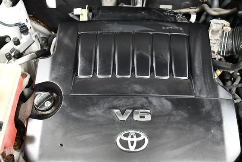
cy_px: 88
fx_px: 276
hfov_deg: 47.3
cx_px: 134
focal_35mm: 41
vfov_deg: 32.7
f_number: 3.5
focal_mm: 18
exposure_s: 1/60
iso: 4000
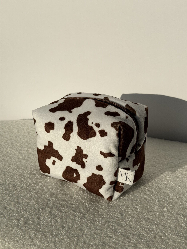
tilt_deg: -23.6
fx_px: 346
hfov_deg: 30.3
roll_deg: +1.2
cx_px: 94
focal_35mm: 48
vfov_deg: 39.7
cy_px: 124
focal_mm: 6.76
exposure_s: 1/13333
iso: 64
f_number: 1.78
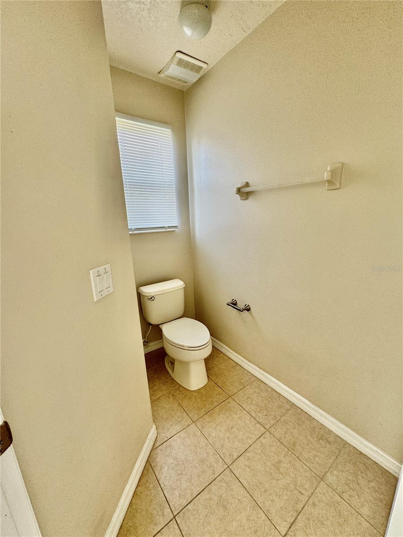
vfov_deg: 102.1
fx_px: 217
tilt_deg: -13.4
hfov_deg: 85.7
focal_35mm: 14
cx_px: 202
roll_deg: +1.5
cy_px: 268
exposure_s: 1/120
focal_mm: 2.22
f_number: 2.2
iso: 100
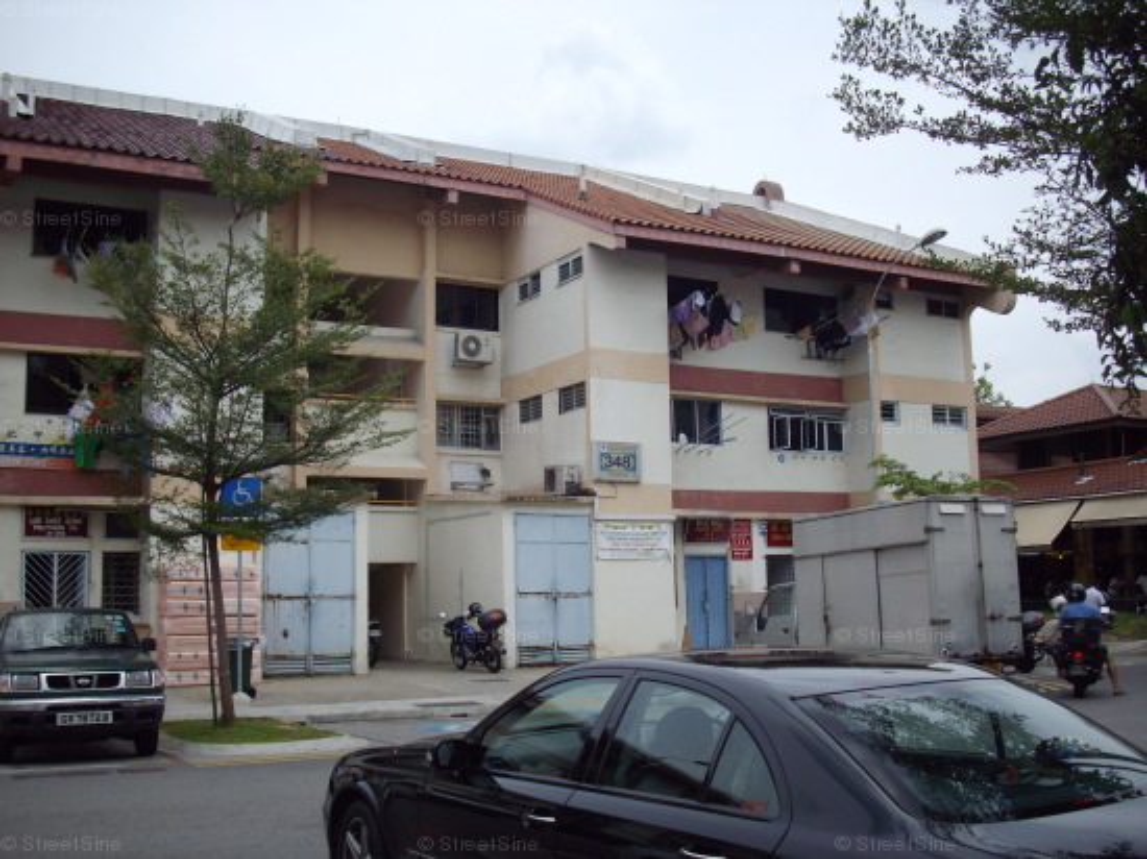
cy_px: 430
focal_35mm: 37
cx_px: 574
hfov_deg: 50.2
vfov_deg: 38.6
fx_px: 1225
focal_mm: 6.2
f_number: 5.6
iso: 80
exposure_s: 1/500
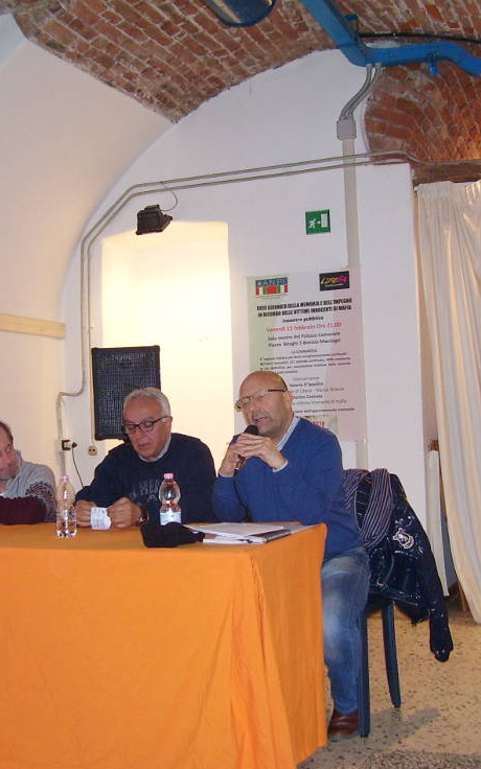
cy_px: 391
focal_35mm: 49
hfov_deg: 26.3
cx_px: 202
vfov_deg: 41.1
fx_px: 1028
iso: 125
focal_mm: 5.6
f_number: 2.7
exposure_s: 1/60
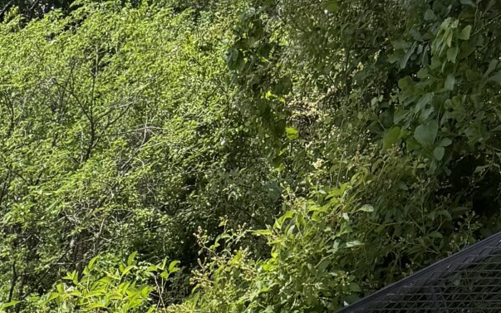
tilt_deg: -19.0
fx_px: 1475
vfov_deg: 9.8
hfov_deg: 18.8
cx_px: 16
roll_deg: +28.7
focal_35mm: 108
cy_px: 888
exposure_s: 1/3953
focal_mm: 6.76
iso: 80
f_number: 1.78
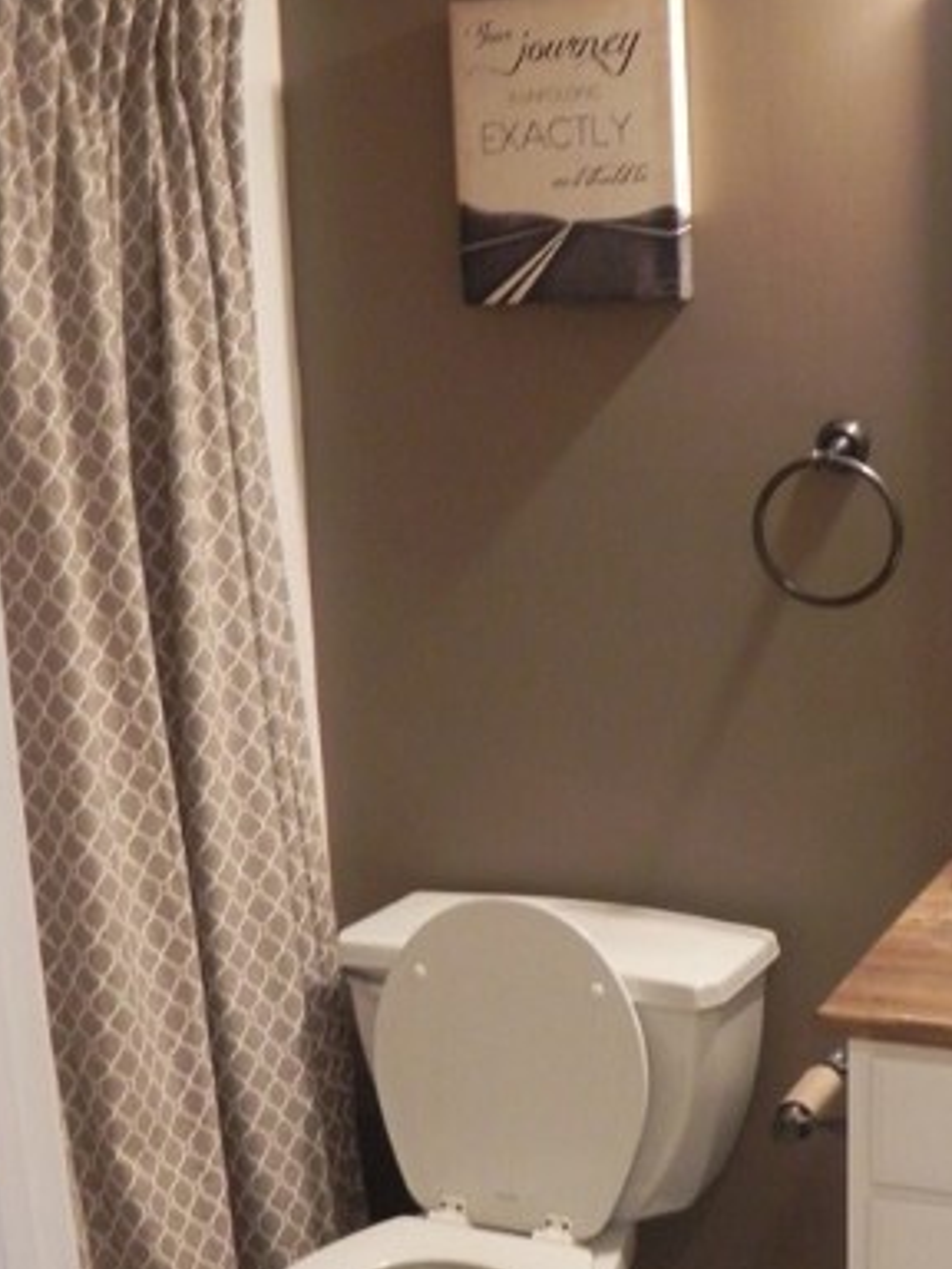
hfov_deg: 27.9
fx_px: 1907
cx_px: 588
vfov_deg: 36.8
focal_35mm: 52
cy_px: 711
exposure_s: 1/9.6
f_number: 3.5
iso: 400
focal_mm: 4.6
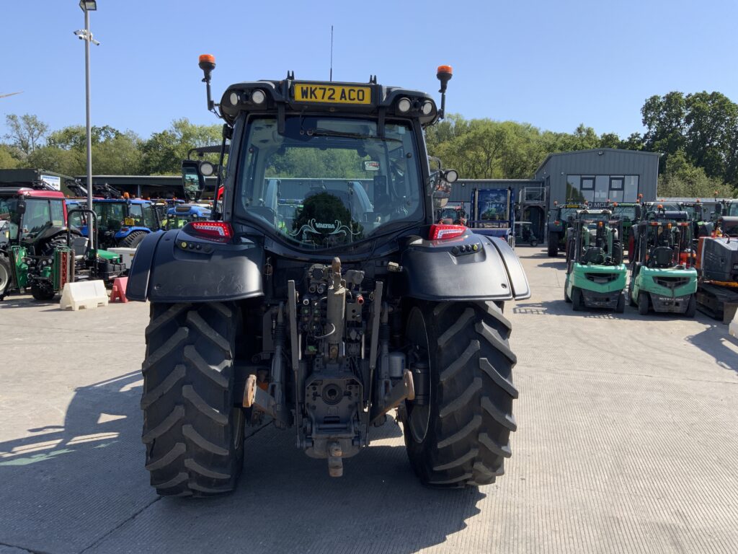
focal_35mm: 29
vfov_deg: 48.2
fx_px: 618
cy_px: 277
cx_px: 369
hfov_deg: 61.7
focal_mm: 3
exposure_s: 1/1279
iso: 16
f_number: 1.8
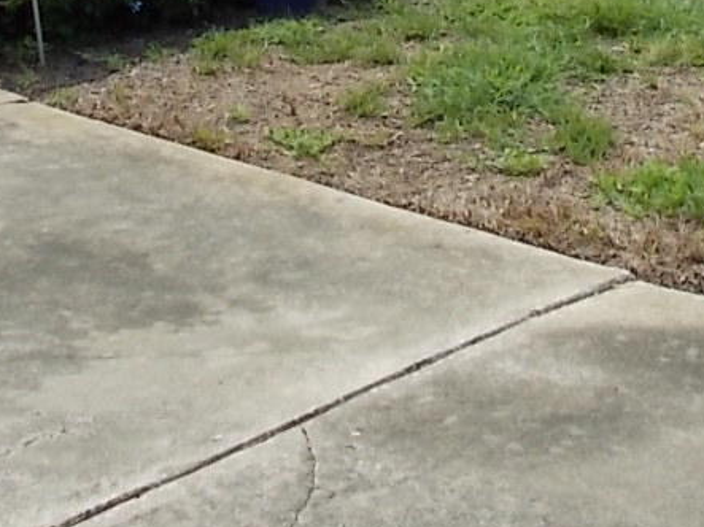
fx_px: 1911
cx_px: 370
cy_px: -352
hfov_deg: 20.9
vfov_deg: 14.3
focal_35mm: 94
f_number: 3.2
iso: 80
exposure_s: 1/200
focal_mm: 4.6
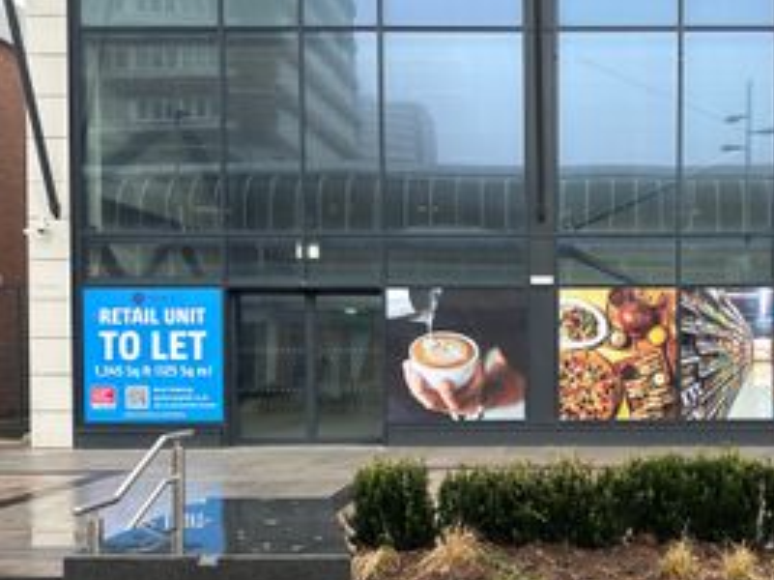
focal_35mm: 36
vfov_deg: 39.4
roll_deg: +0.5
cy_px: 360
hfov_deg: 49.4
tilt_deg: -0.8
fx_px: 805
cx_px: 577
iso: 64
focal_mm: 6.86
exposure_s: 1/121
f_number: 1.78
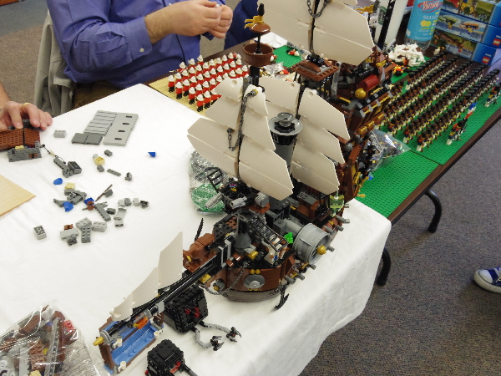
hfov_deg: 52.6
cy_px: 188
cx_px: 250
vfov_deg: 40.7
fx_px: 507
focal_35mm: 35
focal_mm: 6.4
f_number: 4.5
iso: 500
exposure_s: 1/60
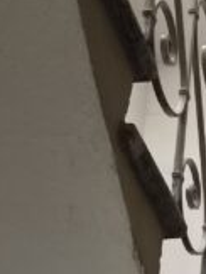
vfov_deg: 20.3
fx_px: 673
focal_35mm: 85
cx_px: 282
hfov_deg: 16.3
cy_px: 389
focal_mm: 5.4
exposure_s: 1/100
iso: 500
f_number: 1.8
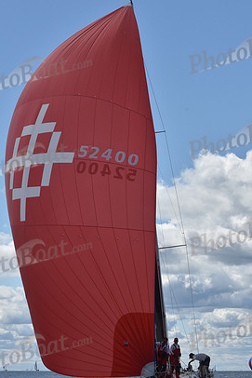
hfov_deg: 13.7
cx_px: 141
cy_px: 197
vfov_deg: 20.4
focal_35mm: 100
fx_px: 1049
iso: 250
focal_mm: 70
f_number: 11
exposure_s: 1/800
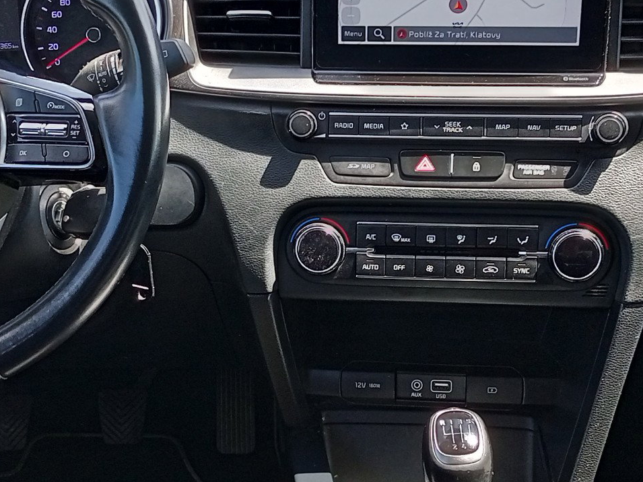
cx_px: 288
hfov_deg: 29.0
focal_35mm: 67
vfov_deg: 21.8
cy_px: 331
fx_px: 1244
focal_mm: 4.69
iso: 191
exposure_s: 1/100
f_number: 1.79
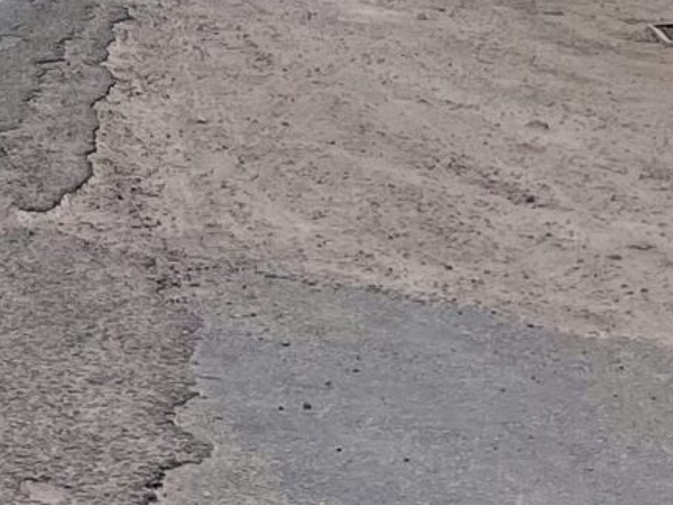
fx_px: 2994
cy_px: -171
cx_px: 20
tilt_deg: -2.2
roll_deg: +0.6
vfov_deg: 9.4
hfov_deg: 12.7
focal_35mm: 154
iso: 32
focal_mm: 4.2
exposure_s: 1/1147
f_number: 1.6
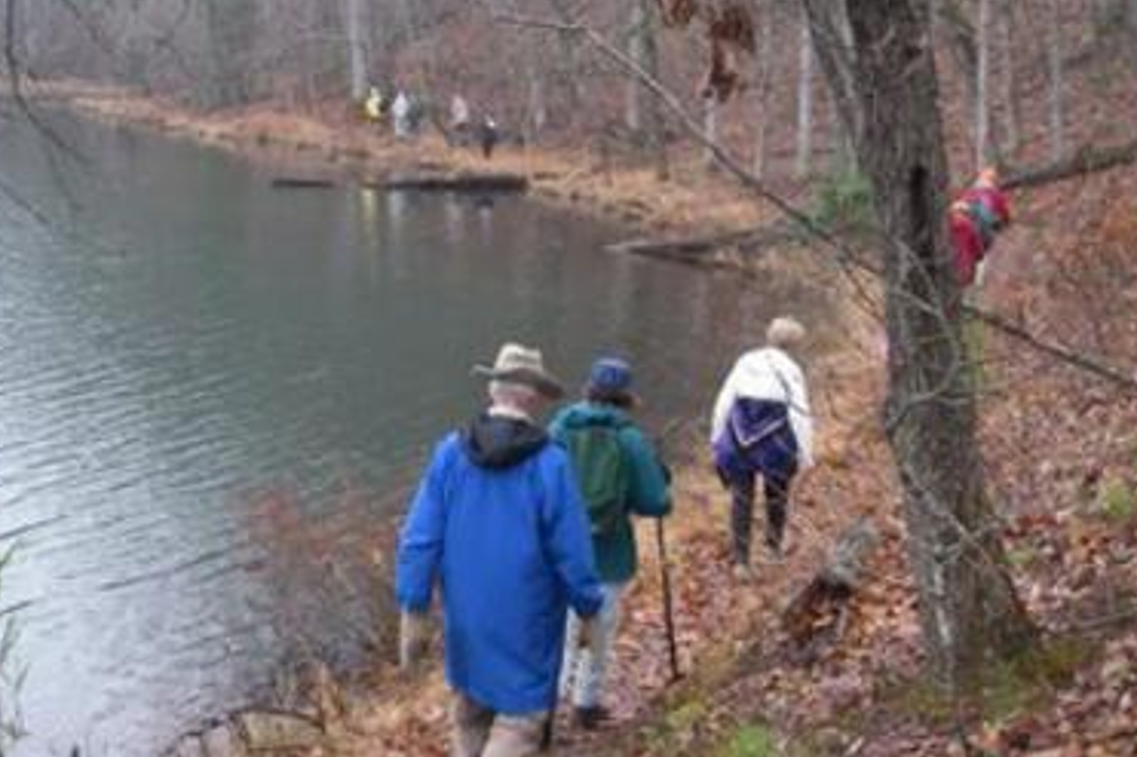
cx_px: 383
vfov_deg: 21.2
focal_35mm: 64
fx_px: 2020
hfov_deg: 31.2
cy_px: 273
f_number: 3.3
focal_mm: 6.3
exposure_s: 1/50
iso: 160
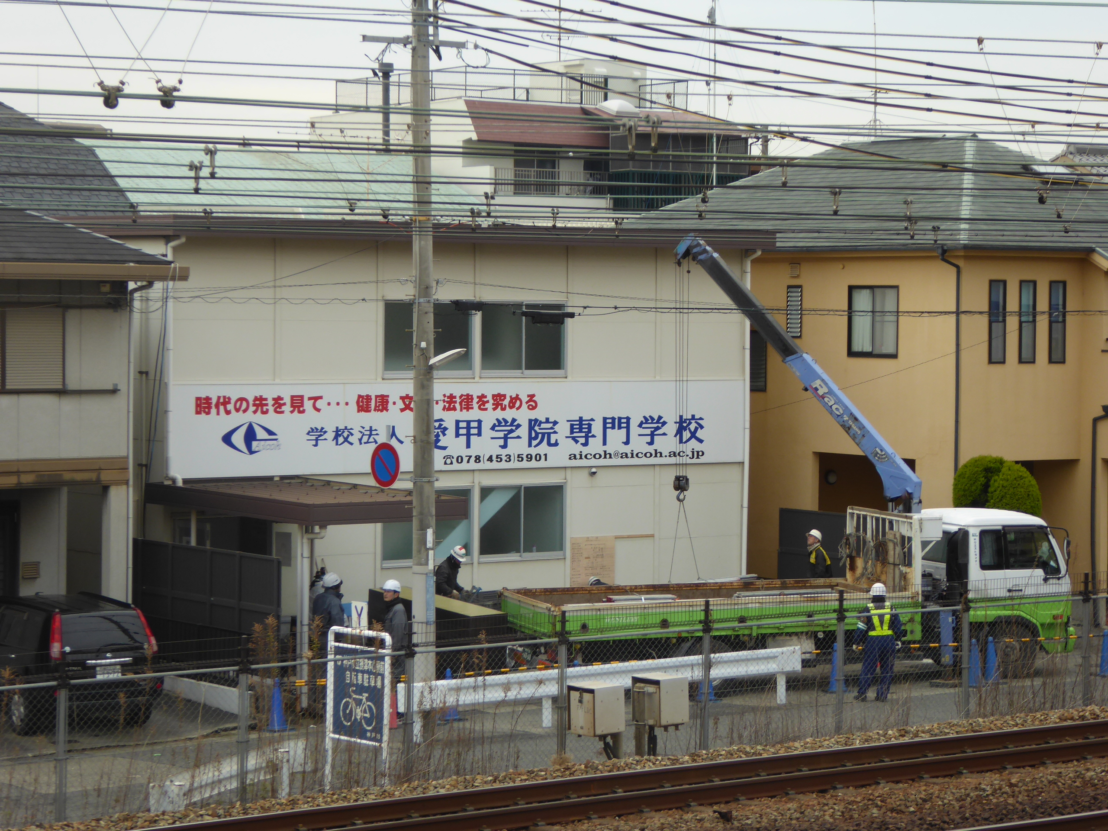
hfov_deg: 20.0
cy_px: 416
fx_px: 3137
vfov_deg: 15.1
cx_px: 554
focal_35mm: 98
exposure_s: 1/125
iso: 100
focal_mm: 16.1
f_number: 4.9
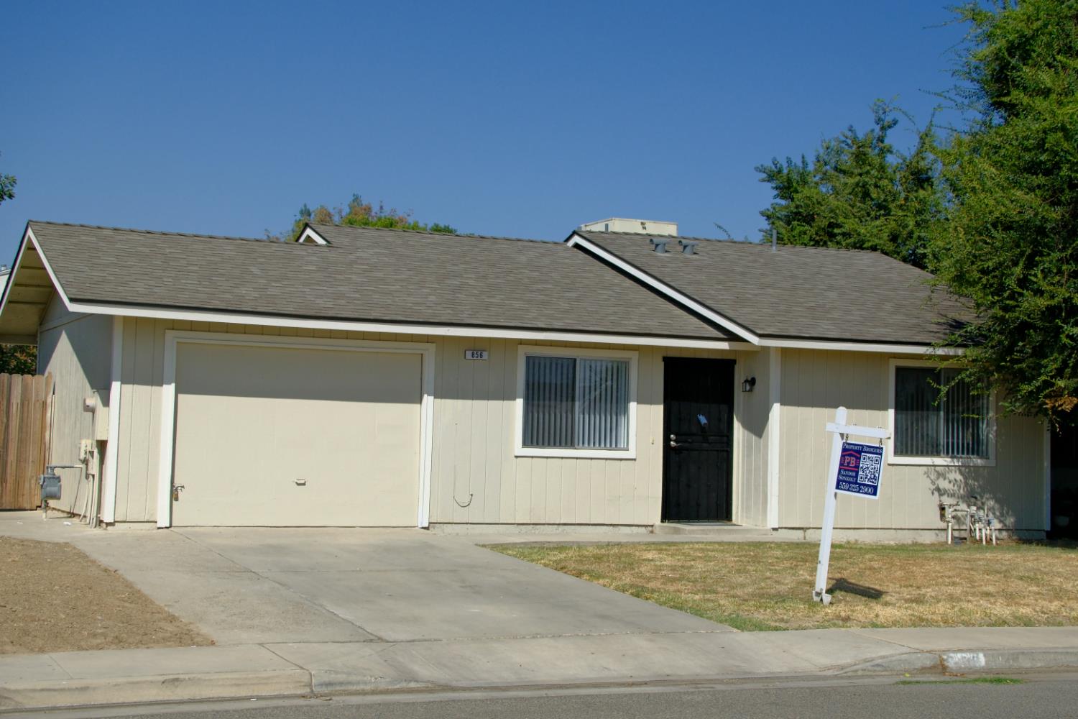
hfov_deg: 38.2
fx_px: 1557
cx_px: 539
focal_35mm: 52
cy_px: 360
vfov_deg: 26.0
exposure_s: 1/3800
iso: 640
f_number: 8
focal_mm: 34.7
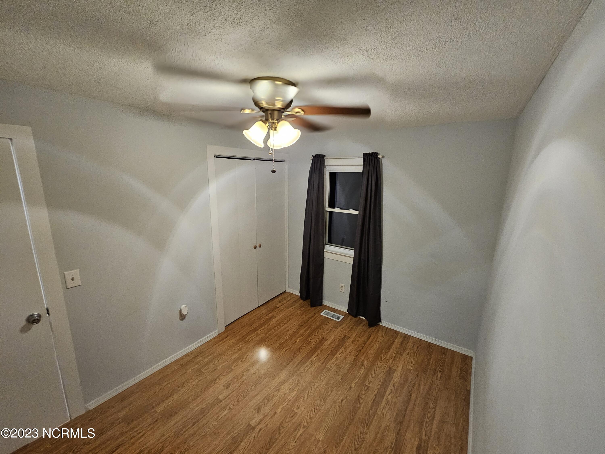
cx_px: 302
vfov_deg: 89.9
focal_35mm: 13
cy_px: 227
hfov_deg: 106.2
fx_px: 227
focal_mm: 2.2
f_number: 2.2
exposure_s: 1/30
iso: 400
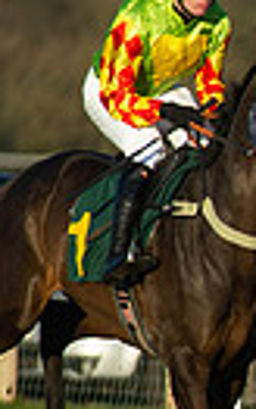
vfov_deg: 1.2
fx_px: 19335
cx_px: 970
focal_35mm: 1734
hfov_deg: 0.8
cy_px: 337
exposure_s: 1/4000
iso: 800
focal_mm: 300
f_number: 6.3
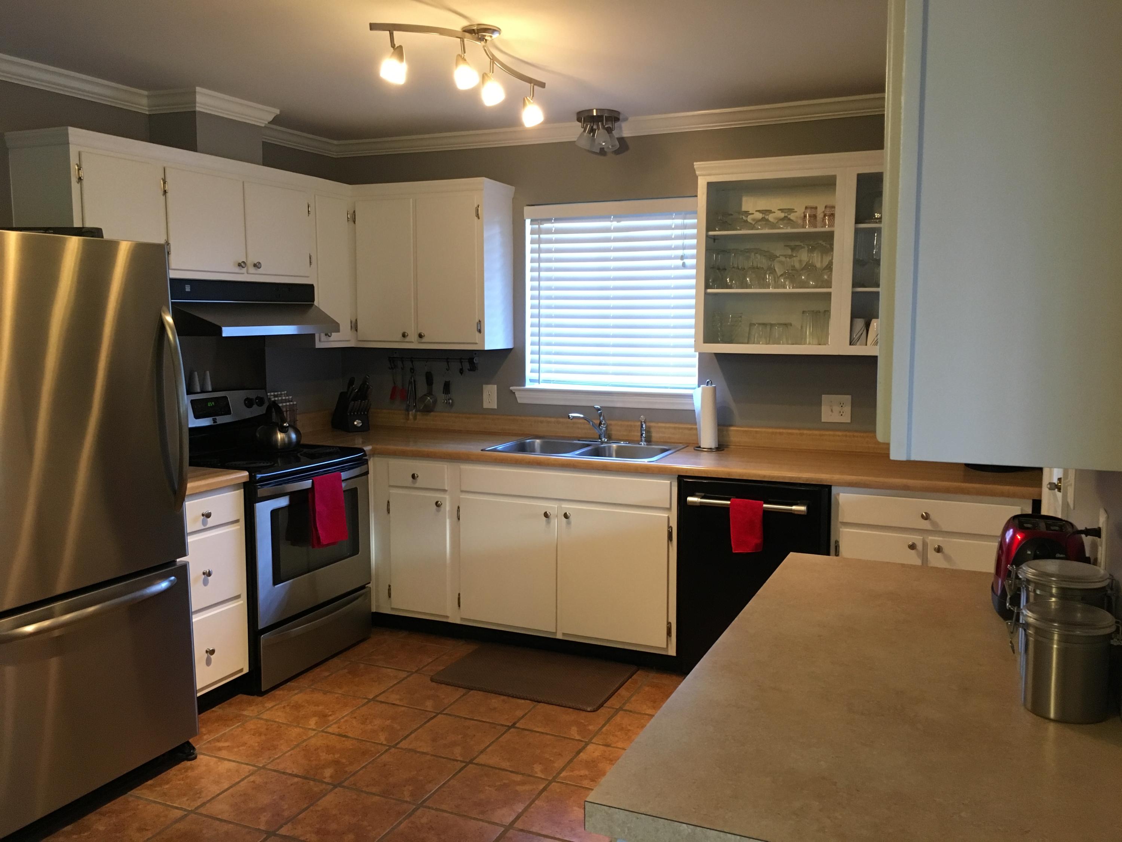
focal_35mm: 29
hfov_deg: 61.7
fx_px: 940
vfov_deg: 48.2
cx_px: 561
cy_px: 421
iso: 200
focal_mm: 4.15
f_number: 2.2
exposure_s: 1/24
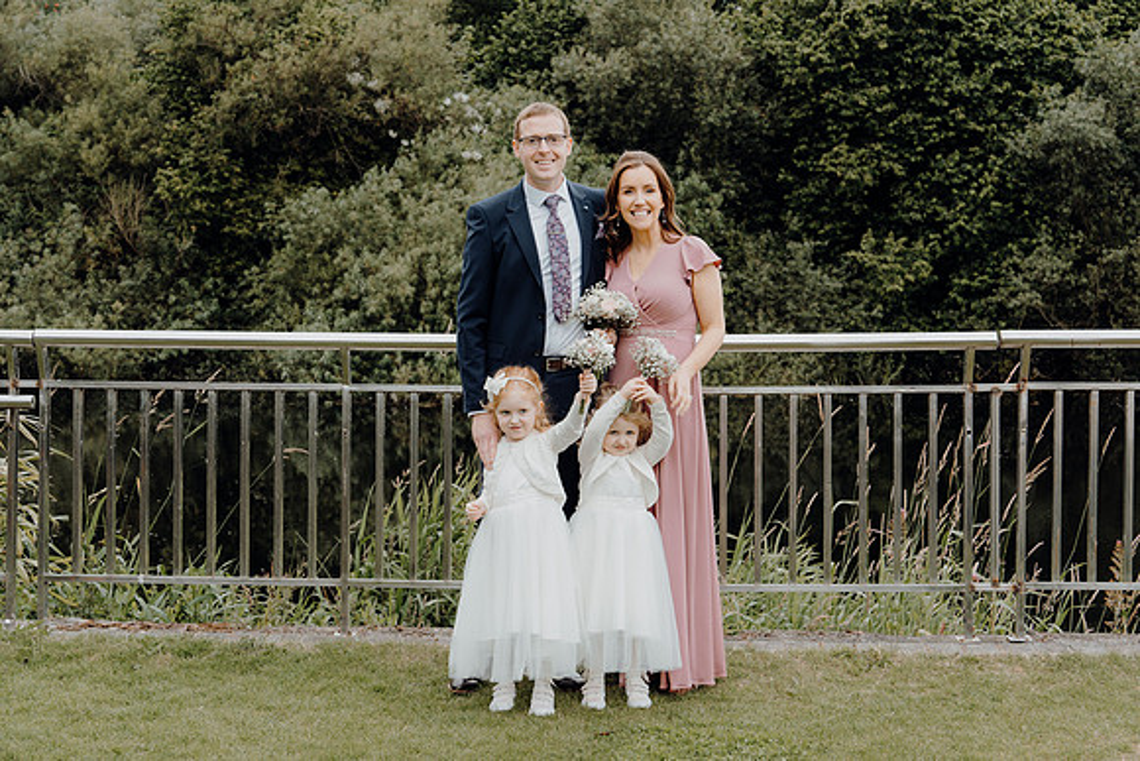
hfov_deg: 32.9
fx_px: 1932
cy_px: 380
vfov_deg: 22.3
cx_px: 570
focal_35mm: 61
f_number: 5.6
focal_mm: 61
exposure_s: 1/160
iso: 160
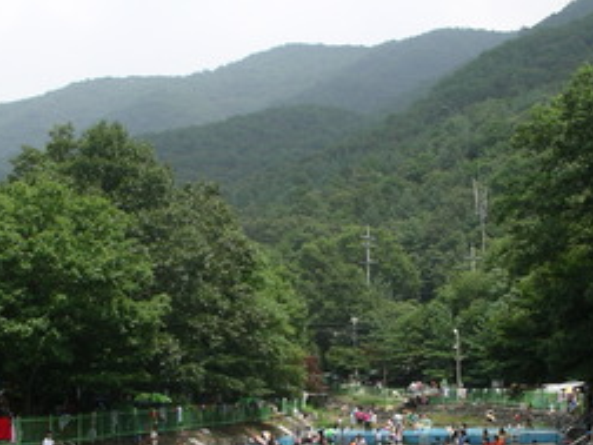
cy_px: 337
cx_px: 296
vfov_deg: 20.3
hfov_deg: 27.0
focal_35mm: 72
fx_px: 1233
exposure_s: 1/320
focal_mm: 7.8
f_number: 5
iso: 64
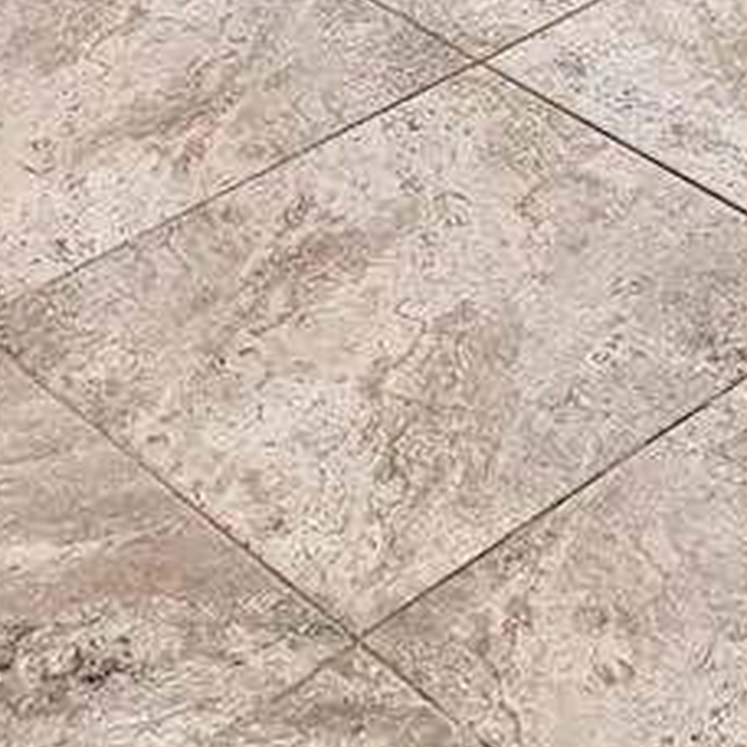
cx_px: 1032
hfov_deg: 13.7
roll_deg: +0.9
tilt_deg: -15.0
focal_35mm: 121
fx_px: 2954
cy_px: -904
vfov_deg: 12.2
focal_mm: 5.96
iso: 64
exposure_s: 1/2075
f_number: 1.6
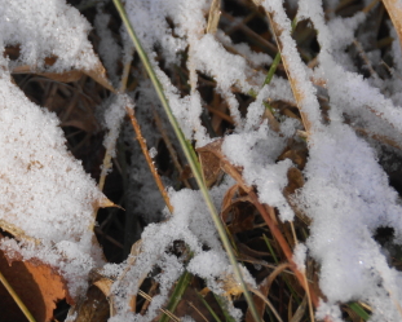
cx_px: -136
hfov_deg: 6.1
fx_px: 3773
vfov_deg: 4.9
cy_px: 134
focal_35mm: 317
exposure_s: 1/200
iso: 100
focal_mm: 70
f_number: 6.3
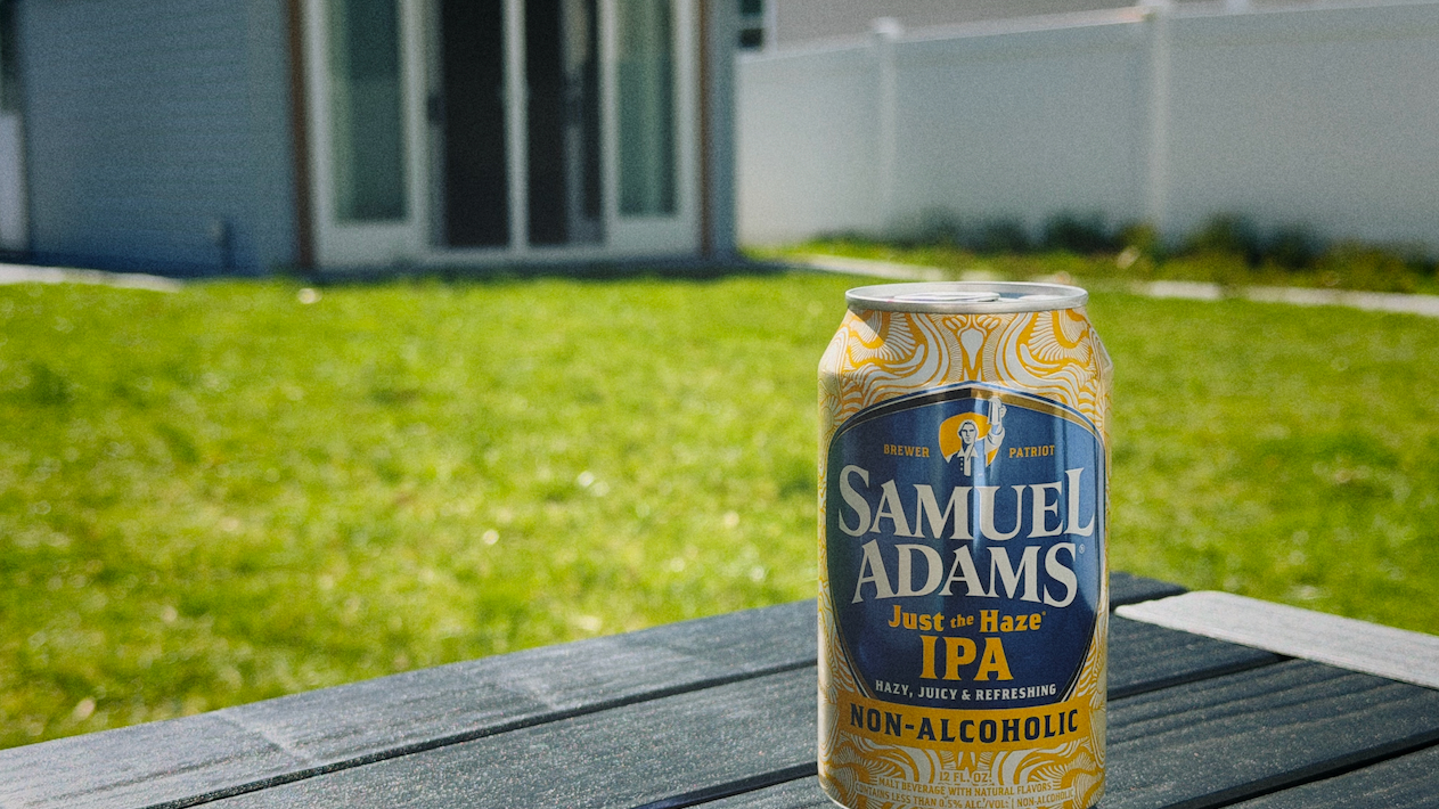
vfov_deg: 22.6
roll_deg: -0.4
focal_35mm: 53
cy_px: 463
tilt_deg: -8.5
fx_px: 2022
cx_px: 718
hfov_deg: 39.2
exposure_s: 1/2976
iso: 80
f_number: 1.78
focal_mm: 6.76
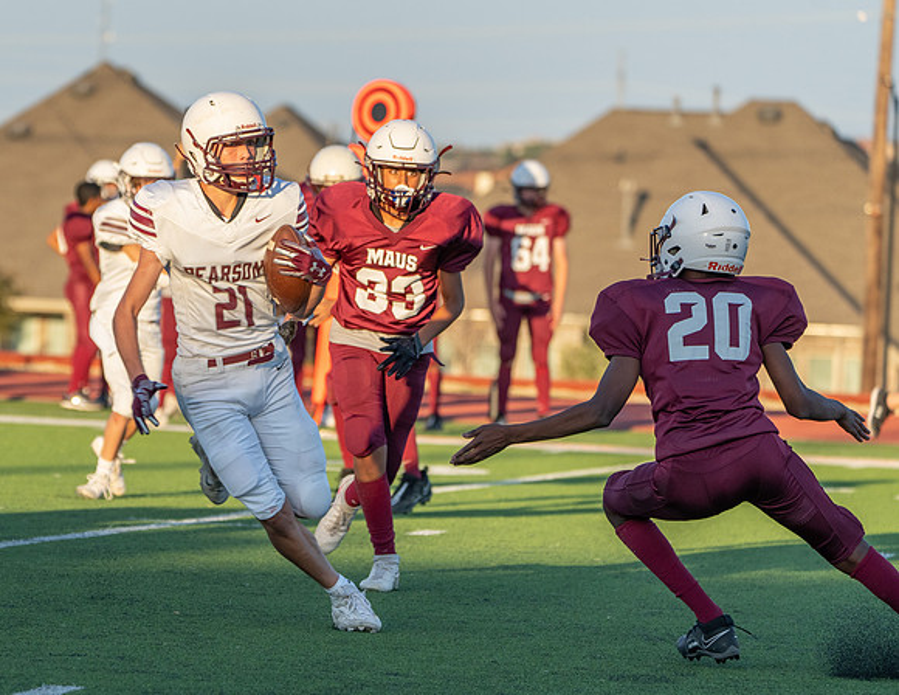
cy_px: 412
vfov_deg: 4.6
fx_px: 8660
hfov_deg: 5.9
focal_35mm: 330
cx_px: 221
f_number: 5.6
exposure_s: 1/1000
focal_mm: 226
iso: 640
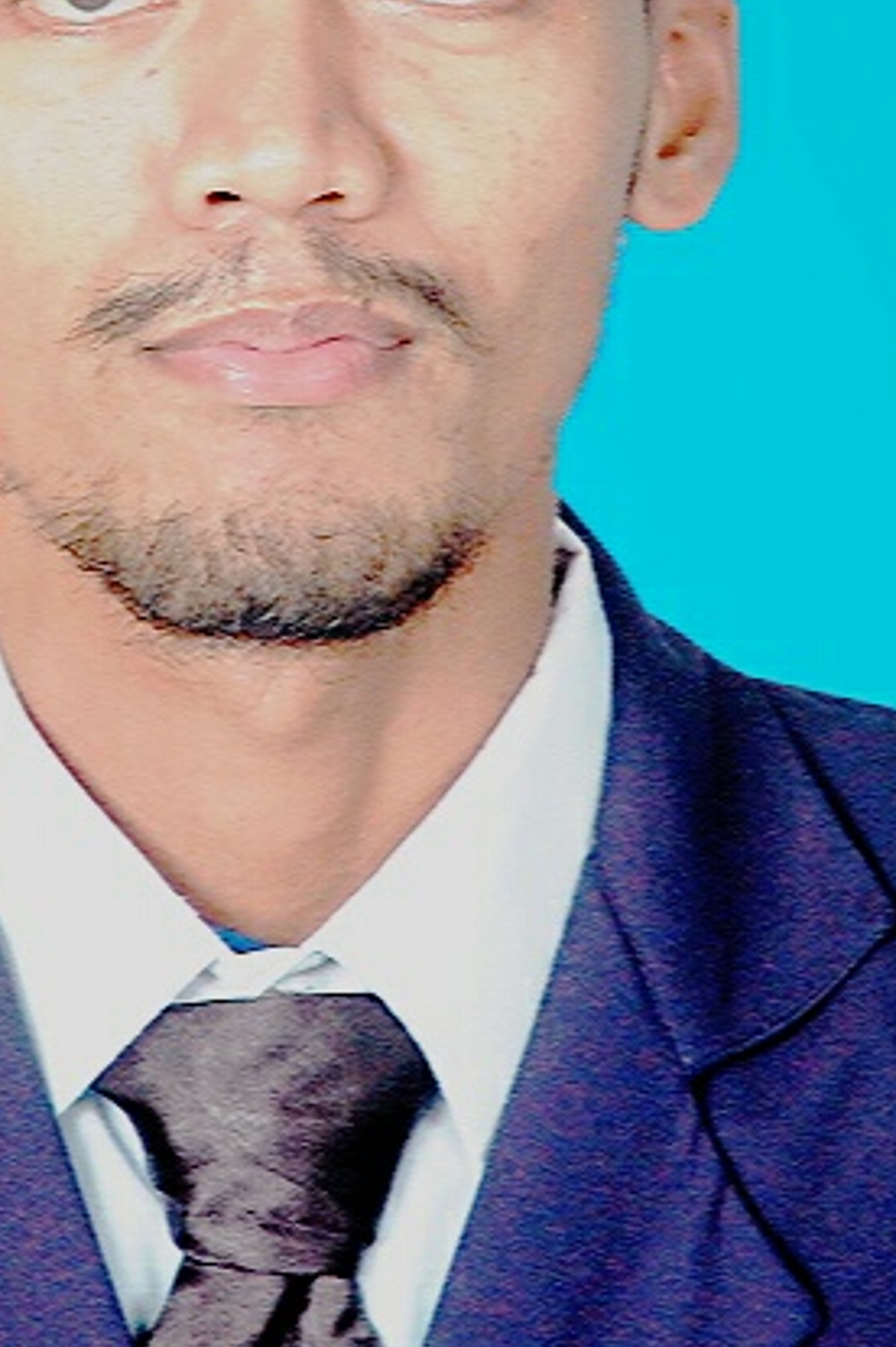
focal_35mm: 259
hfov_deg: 5.3
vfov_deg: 8.0
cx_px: 281
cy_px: 847
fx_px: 9685
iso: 400
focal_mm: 70
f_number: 6.3
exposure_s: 1/500
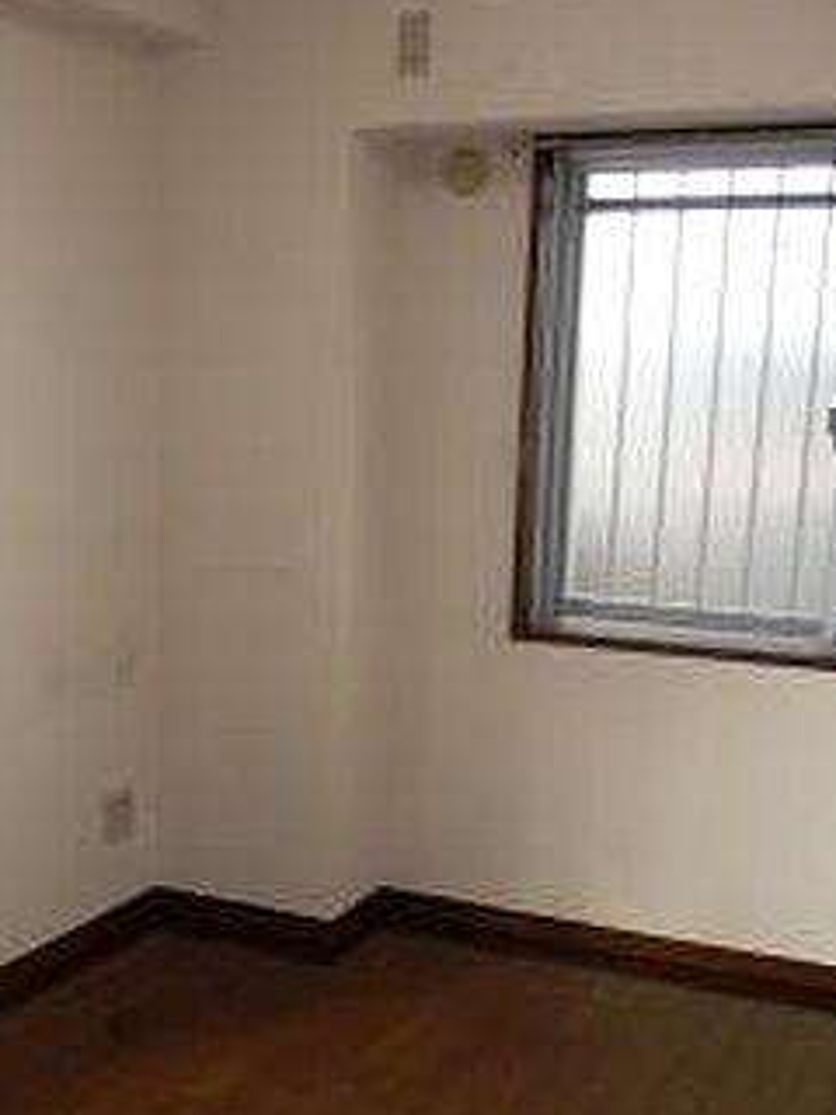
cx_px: 275
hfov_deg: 28.9
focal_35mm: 50
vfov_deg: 37.7
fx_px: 1610
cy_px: 767
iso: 100
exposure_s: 1/80
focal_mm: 4.5
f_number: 3
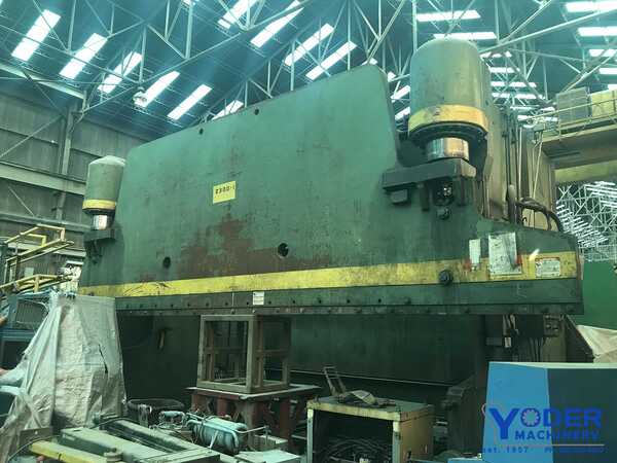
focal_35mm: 28
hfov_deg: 63.4
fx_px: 499
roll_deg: -2.2
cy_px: 232
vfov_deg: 49.7
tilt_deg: +12.9
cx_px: 308
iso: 40
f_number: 1.8
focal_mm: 3.99
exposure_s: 1/24
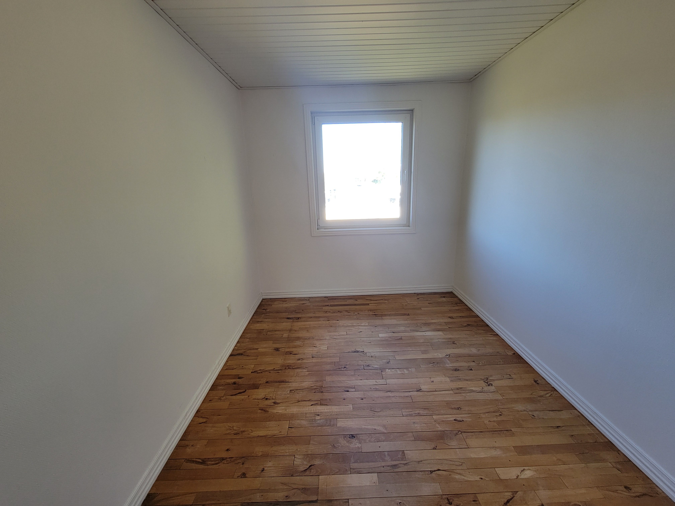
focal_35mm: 13
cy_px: 253
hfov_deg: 106.2
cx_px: 338
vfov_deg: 89.9
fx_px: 253
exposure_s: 1/60
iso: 100
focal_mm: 2.2
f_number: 2.2
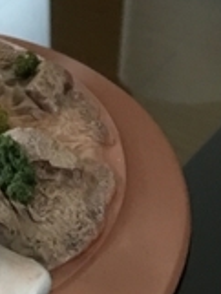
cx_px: -47
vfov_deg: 11.8
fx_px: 1224
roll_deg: +2.4
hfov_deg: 10.1
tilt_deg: -13.7
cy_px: -356
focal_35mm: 144
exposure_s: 1/10
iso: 80
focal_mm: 4.15
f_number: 2.2
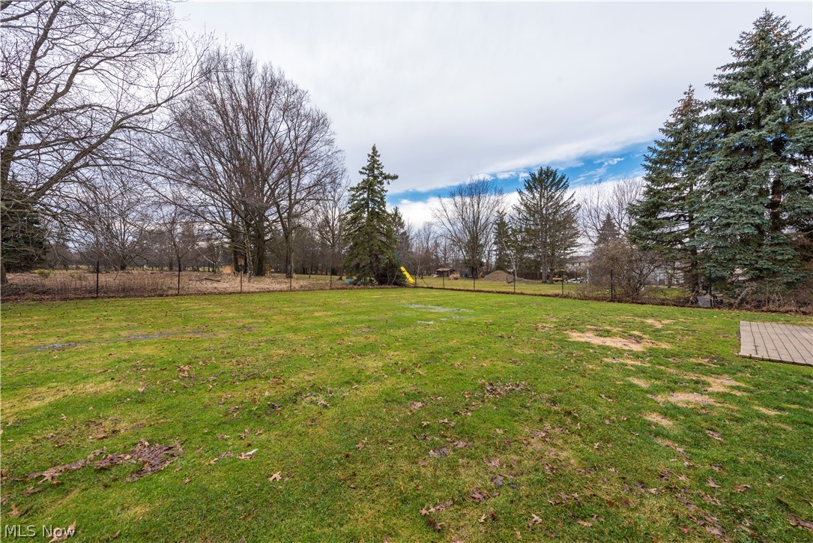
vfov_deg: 81.2
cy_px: 272
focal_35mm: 14
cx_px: 406
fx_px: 316
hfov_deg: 104.2
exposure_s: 1/80
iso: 100
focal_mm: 14
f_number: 10
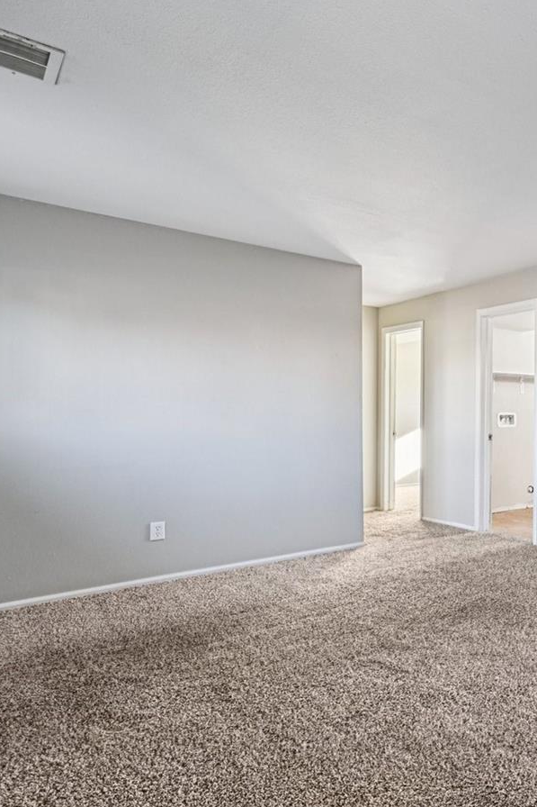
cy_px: 406
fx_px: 560
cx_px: 667
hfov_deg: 37.0
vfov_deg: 71.5
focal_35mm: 25
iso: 400
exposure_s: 1/3.33
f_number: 11
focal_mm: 14
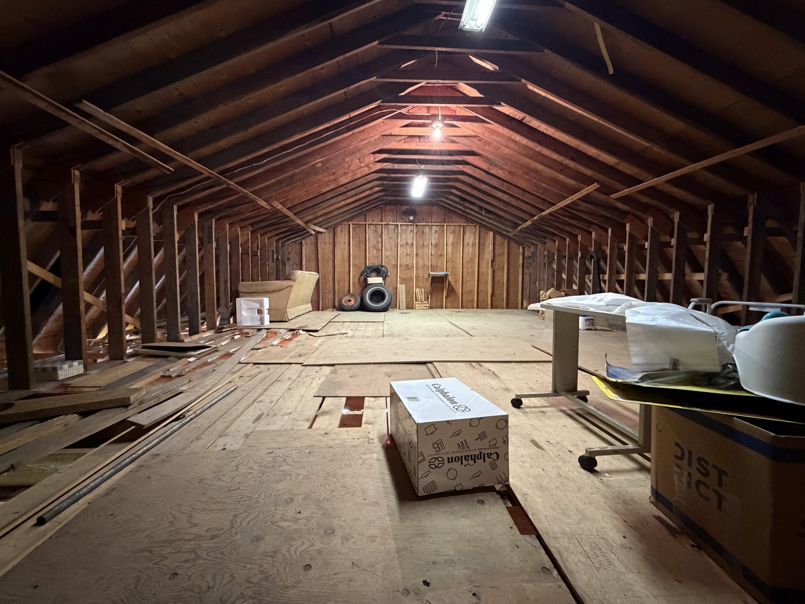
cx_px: 402
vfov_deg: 85.7
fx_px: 326
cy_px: 302
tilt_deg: -4.3
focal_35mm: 14
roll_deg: +0.0
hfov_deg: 102.1
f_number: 2.2
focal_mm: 2.22
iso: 1000
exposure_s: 1/40
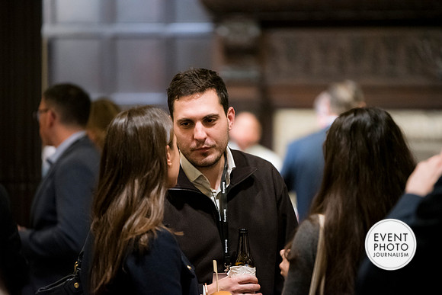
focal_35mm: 202
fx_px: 2482
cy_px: 148
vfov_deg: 6.8
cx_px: 221
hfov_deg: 10.2
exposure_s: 1/125
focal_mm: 200
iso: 6400
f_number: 2.8
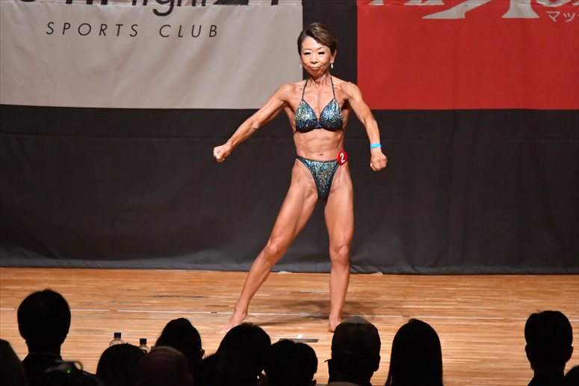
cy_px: 193
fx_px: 4582
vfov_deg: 4.8
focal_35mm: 285
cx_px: 290
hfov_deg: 7.2
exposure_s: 1/400
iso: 12800
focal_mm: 190
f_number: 5.6
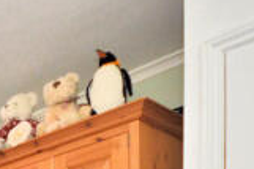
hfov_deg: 23.5
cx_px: -159
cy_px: 322
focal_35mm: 61
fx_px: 430
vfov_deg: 17.2
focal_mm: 10
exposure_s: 1/60
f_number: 4
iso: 2200
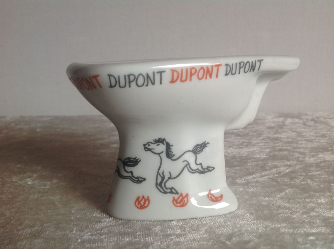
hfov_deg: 52.7
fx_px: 337
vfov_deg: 40.6
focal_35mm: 35
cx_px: 167
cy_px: 124
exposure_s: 1/15
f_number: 2.4
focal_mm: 4.28
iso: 50
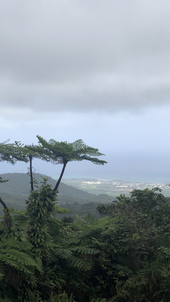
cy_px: 151
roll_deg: +1.7
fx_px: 673
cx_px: -16
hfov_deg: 14.1
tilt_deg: -1.2
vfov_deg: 25.3
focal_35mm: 84
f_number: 2.4
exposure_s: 1/827
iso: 16
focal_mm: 6
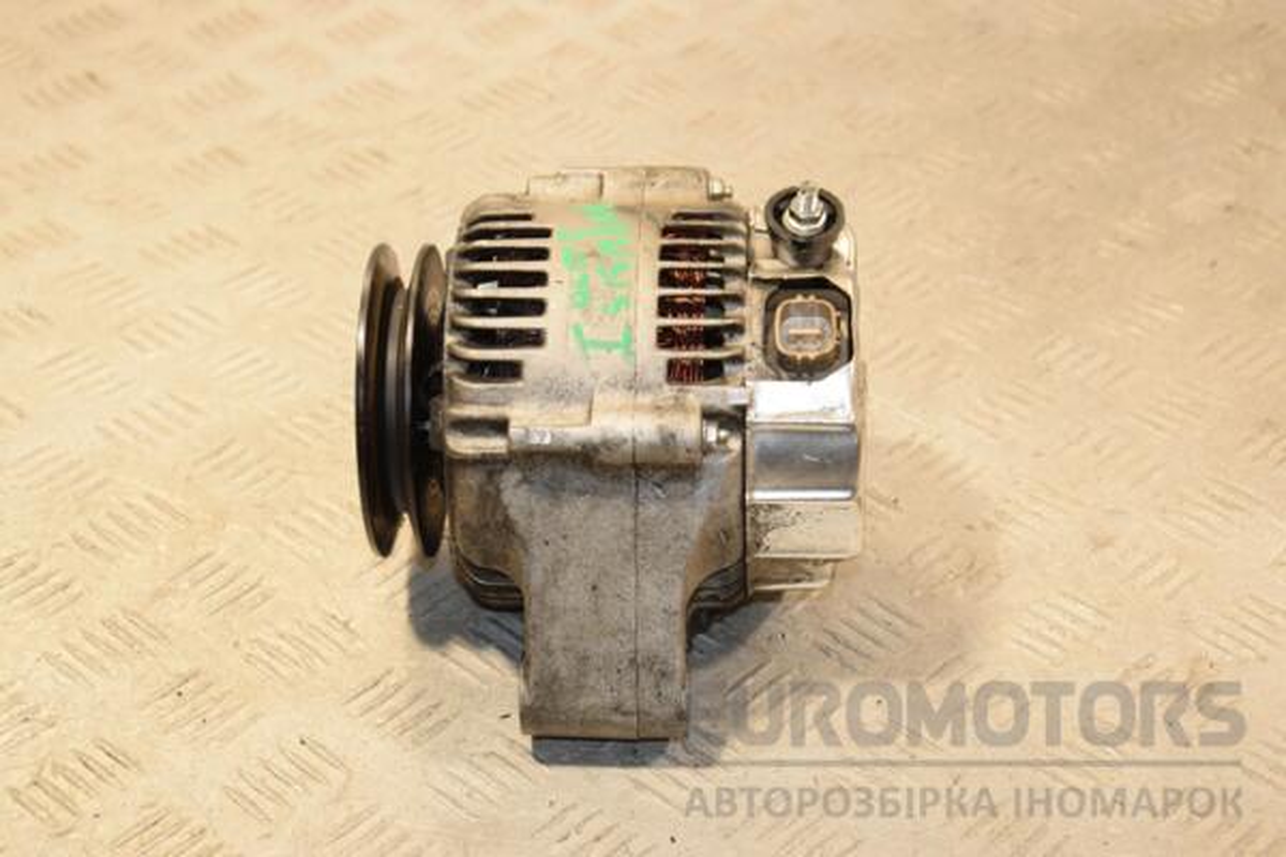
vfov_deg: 18.2
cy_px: 428
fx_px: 2679
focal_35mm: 75
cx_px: 643
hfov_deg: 27.0
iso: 800
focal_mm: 50
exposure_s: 1/200
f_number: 6.3
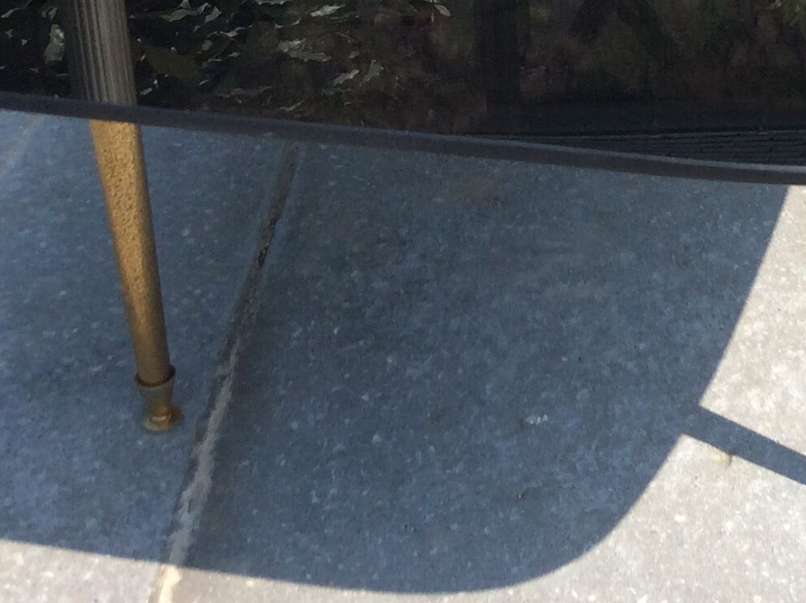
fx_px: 1954
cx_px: 665
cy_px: -178
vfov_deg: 16.6
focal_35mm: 84
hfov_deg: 22.9
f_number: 2.4
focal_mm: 3.3
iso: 32
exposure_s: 1/1244
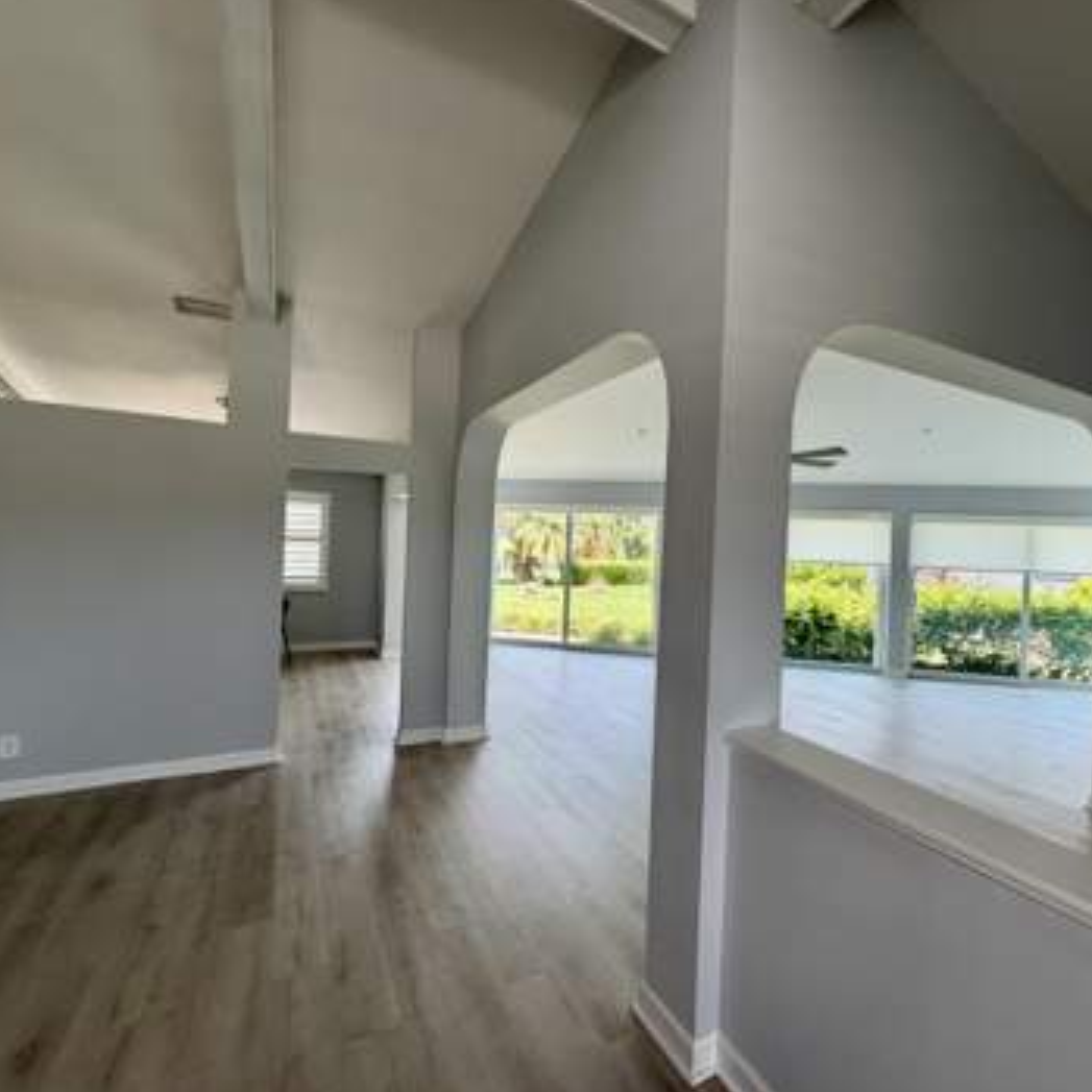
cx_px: 666
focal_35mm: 17
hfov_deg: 82.7
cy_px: 540
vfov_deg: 84.0
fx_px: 607
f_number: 2.2
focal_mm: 2.22
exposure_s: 1/120
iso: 100
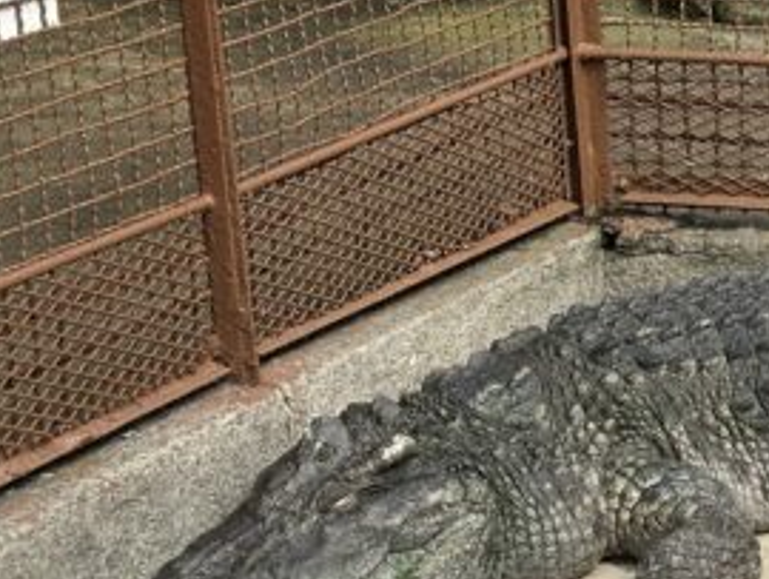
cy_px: 365
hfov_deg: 13.3
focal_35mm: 142
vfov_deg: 10.5
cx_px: 1079
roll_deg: +0.1
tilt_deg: -17.1
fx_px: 3157
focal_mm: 6.86
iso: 64
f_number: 1.78
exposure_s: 1/1305
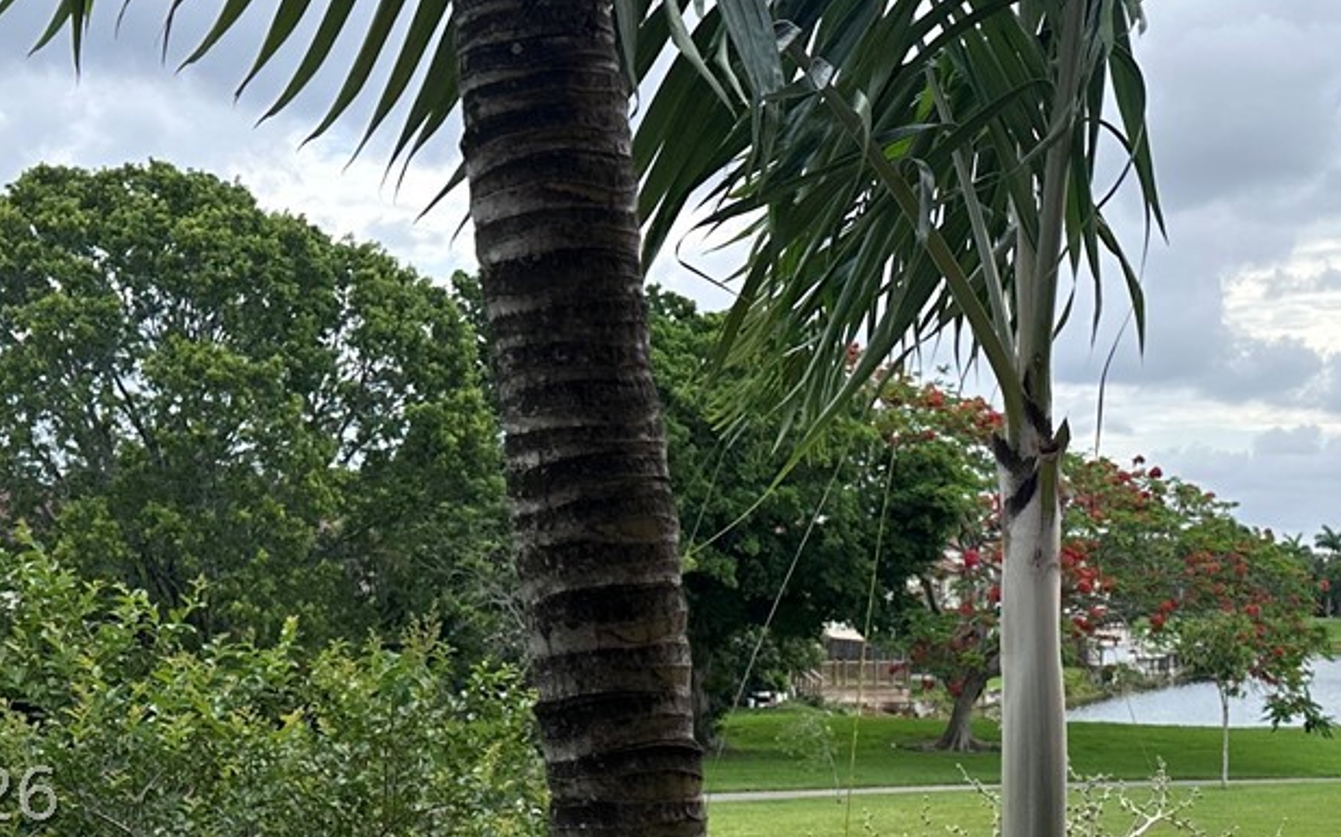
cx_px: 726
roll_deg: -1.6
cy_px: 794
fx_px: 2411
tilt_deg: -3.2
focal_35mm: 66
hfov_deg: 31.1
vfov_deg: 19.2
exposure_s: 1/2525
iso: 80
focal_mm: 6.86
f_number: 1.78
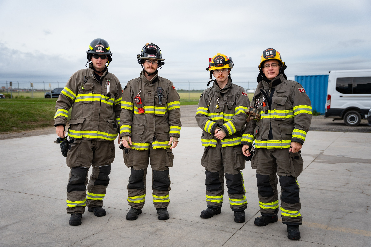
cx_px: 186
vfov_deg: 36.5
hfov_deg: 52.7
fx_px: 375
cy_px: 129
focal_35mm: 36
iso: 640
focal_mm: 34.4
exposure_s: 1/2000
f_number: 2.8
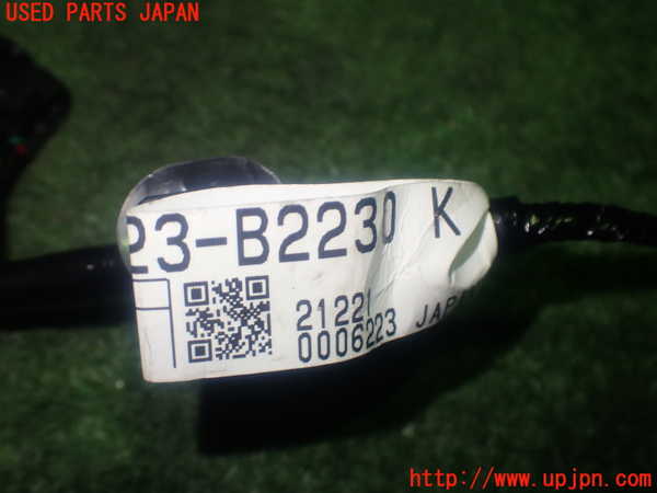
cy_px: 246
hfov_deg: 45.8
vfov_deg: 35.1
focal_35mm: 41
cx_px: 328
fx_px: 778
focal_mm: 7.31
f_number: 2.8
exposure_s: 1/60
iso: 200
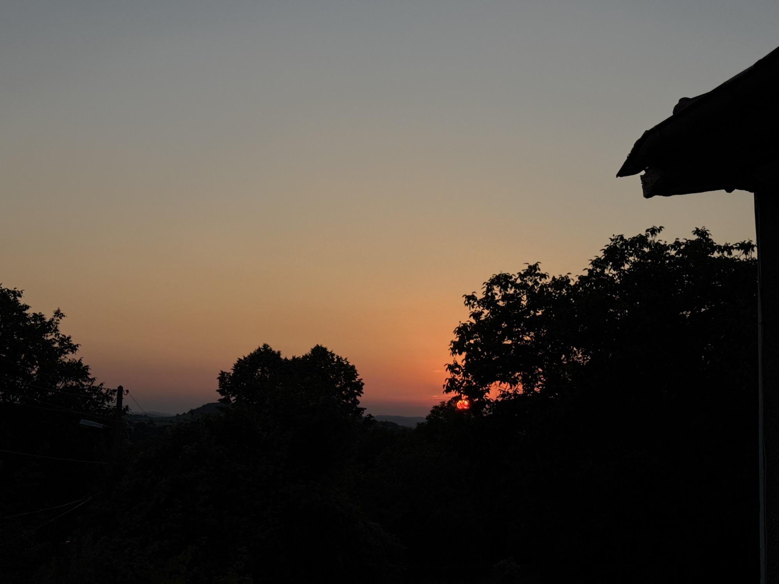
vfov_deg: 30.3
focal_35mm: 48
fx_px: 1080
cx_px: 390
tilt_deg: +6.7
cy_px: 292
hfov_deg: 39.7
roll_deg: -0.8
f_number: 1.78
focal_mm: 6.76
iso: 80
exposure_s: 1/2577
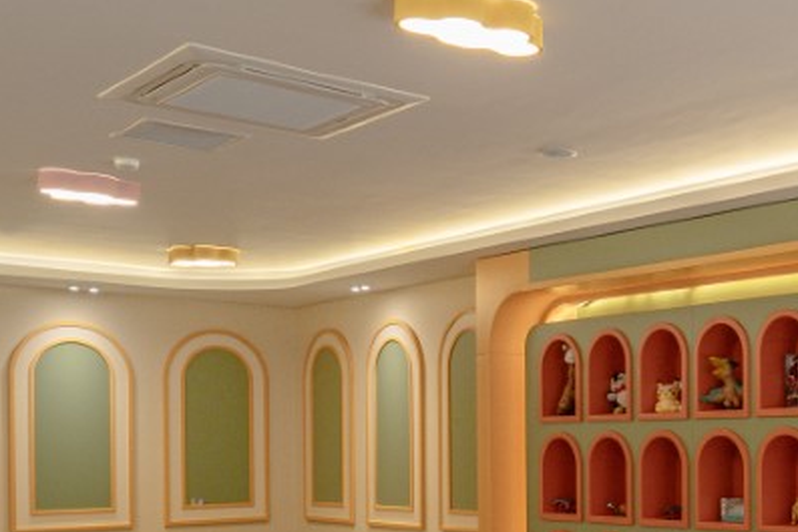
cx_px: 870
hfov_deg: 33.9
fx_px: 1131
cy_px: 470
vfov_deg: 25.7
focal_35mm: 51
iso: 250
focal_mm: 10
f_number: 7.1
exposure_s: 1/8
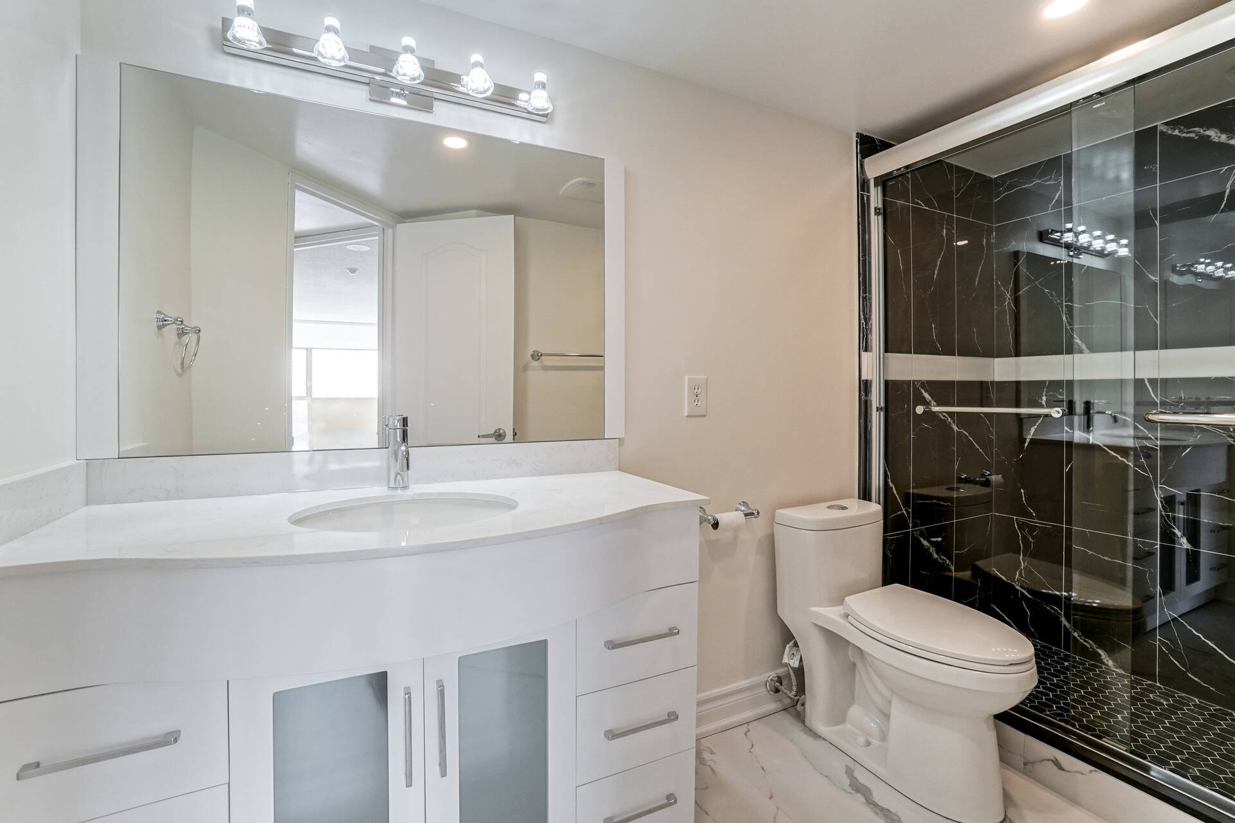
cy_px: 412
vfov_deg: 77.3
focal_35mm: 15
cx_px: 618
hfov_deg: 100.4
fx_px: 515
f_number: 7.1
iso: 320
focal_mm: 10
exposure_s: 1/60
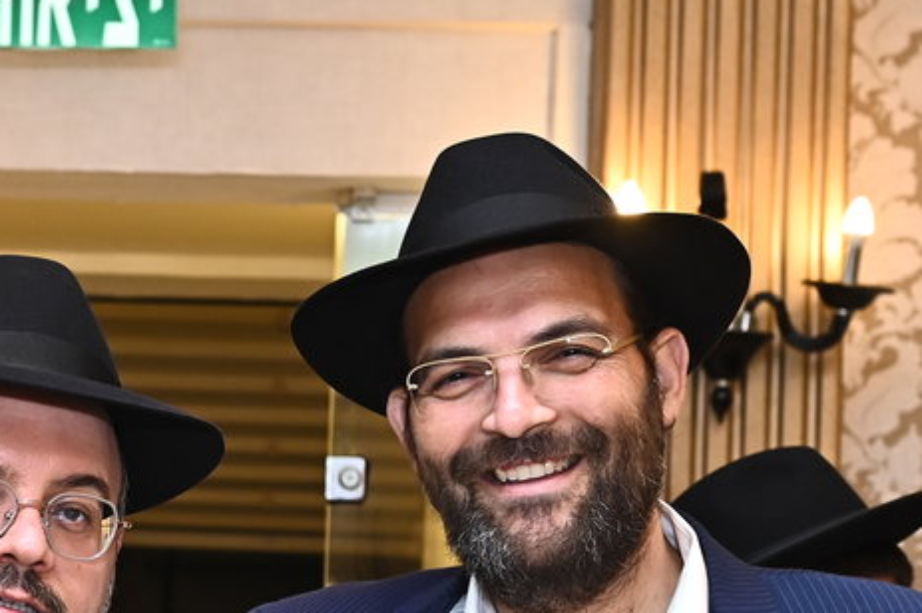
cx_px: -58
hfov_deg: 17.3
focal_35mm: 115
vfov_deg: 11.8
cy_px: 618
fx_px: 2943
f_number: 4.5
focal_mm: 38
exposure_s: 1/200
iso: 1250
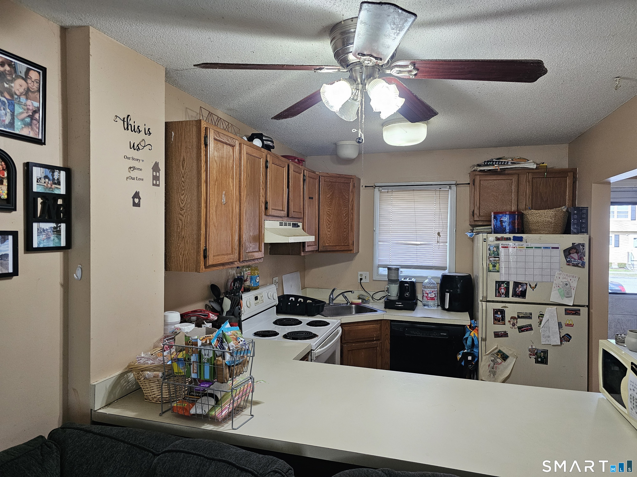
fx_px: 423
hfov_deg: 73.9
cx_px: 318
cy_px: 238
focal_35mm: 23
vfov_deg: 58.9
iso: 400
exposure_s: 1/120
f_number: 1.7
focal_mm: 6.3
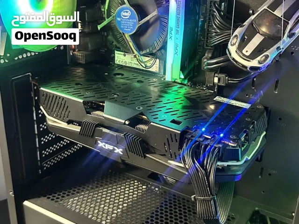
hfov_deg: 71.6
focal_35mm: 24
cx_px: 150
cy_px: 112
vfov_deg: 56.8
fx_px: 207
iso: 1000
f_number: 1.78
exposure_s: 1/40
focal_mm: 6.86
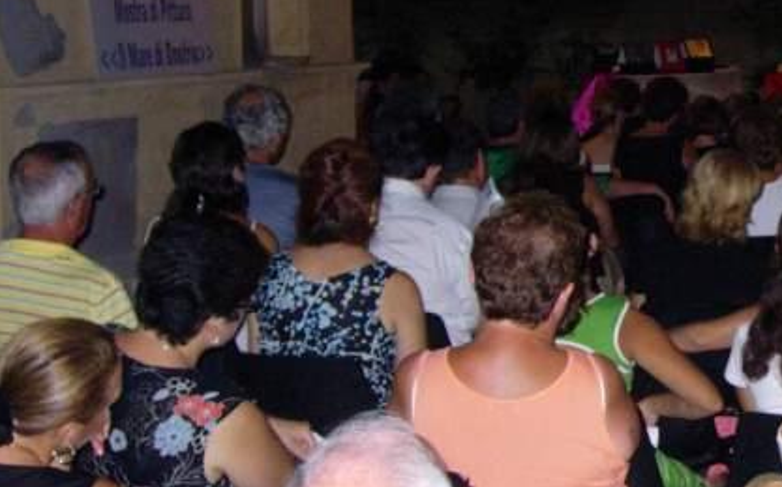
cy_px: 133
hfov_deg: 19.9
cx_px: 895
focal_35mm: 99
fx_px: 2108
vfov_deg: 13.2
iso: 200
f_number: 2.8
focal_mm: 7.8
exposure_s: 1/161
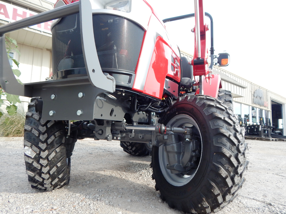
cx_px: 143
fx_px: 182
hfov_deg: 76.4
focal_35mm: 22
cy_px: 107
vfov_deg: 61.1
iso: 125
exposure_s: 1/400
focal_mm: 4
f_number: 3
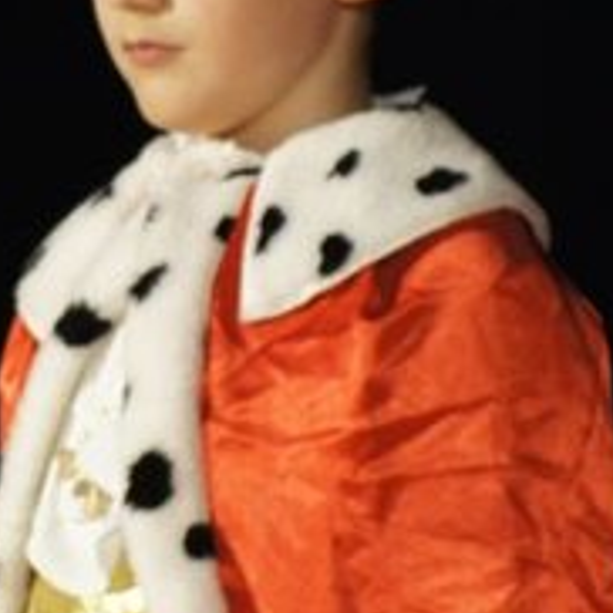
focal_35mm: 911
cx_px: 344
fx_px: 18252
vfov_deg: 1.9
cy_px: 209
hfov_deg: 1.9
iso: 800
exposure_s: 1/10
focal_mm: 200
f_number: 5.6
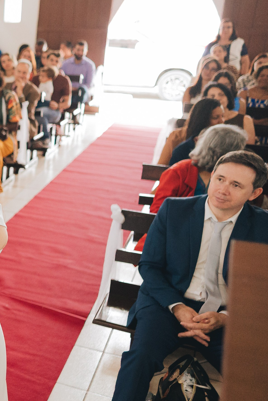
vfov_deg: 35.0
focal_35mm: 57
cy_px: 191
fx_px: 636
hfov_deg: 19.7
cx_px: -165
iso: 4000
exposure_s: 1/500
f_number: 2
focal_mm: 24
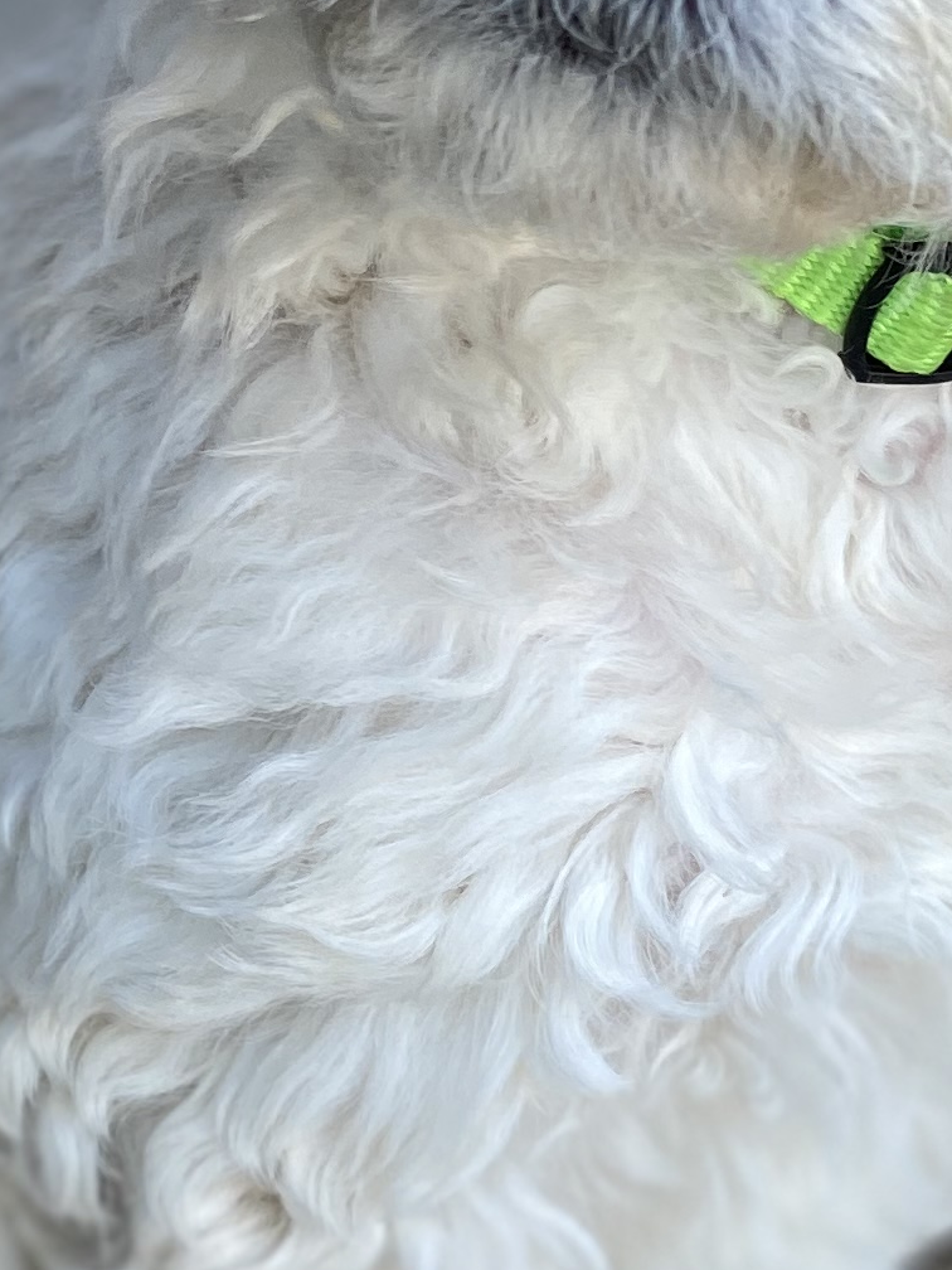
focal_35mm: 104
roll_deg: -1.3
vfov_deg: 18.5
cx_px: 690
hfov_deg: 14.2
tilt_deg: -16.5
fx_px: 3814
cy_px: 97
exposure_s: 1/143
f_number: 1.8
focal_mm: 4.25
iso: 32
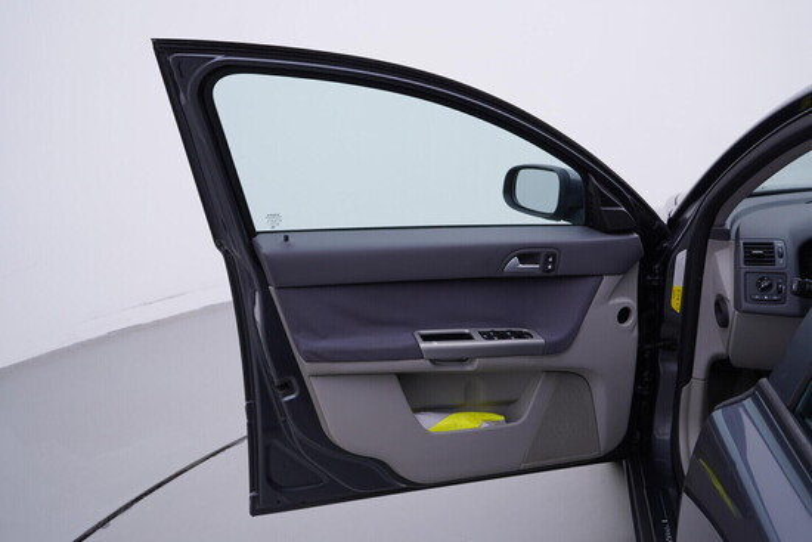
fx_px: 812
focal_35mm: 36
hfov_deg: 53.1
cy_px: 271
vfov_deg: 36.9
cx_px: 406
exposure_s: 1/60
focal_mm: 24
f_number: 4
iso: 125
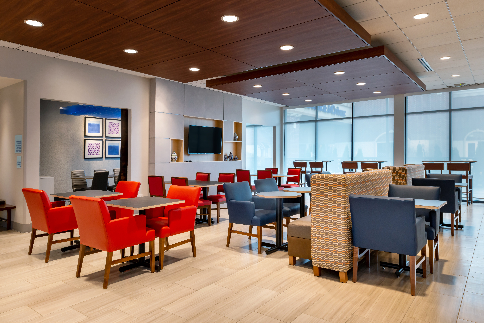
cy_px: 162
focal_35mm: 24
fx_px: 323
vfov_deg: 53.2
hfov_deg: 73.7
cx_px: 242
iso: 640
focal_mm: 24
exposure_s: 1/13
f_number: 11
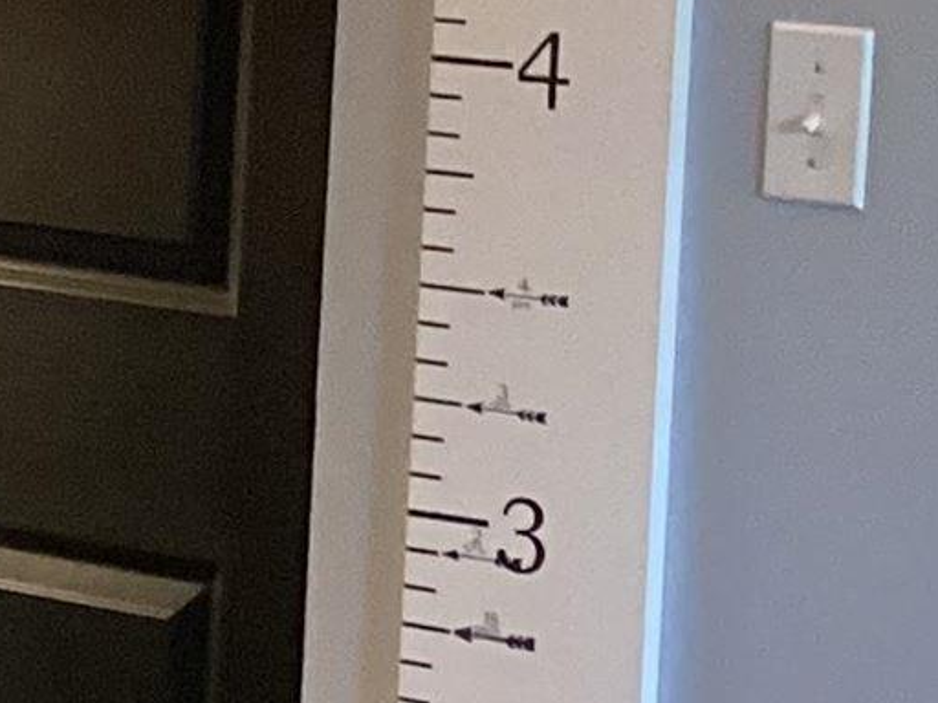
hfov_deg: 10.5
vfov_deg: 7.9
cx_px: -110
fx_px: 5040
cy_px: 0
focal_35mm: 186
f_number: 2.4
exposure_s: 1/40
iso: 320
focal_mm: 3.3
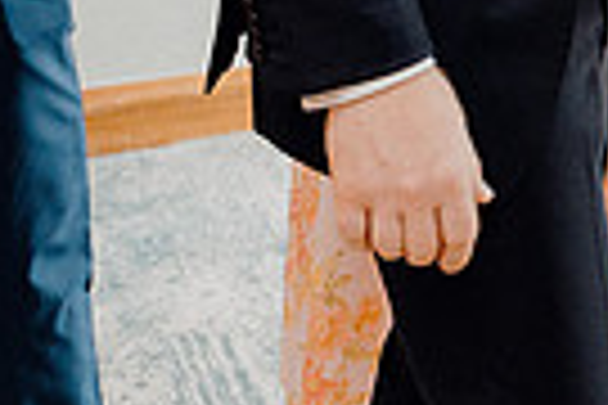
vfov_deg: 10.3
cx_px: 887
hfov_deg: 15.3
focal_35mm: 125
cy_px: -331
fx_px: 2111
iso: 2500
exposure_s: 1/200
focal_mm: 29
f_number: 3.5
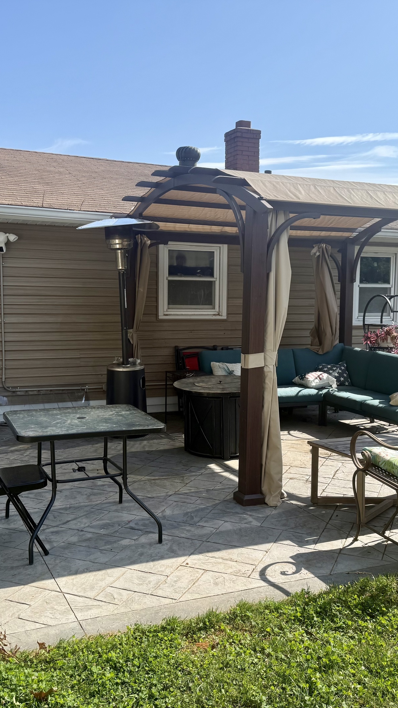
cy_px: 353
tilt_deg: -4.8
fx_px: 657
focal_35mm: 35
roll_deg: -0.4
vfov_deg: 56.6
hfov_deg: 33.7
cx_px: 184
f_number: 1.78
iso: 100
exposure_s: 1/3953
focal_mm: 6.76
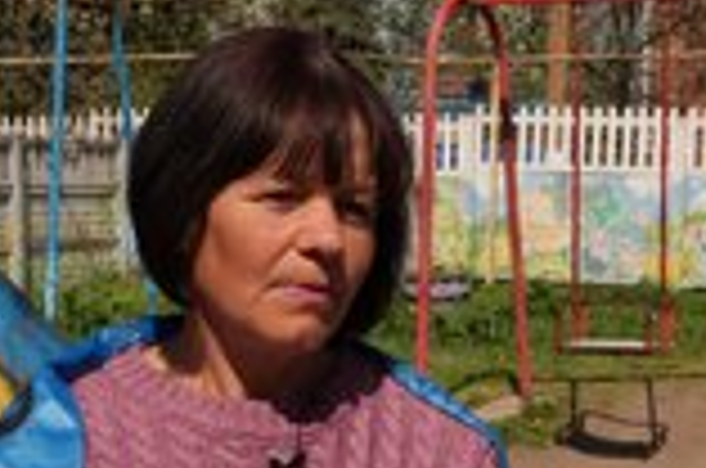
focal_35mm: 115
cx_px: 391
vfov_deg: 11.7
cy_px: 524
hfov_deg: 17.8
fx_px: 2251
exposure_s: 1/50
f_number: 18
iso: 80
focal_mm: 45
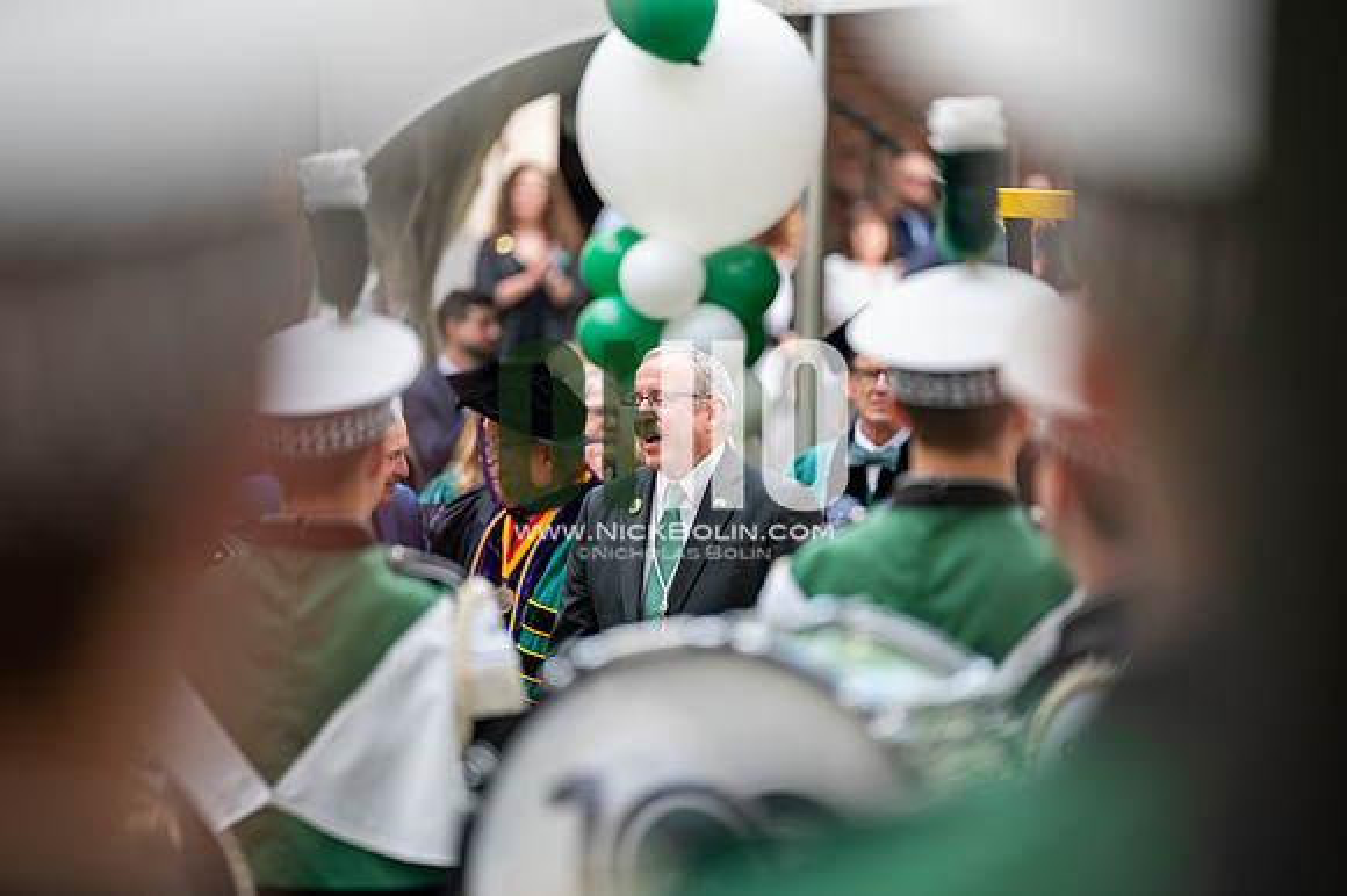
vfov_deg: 6.9
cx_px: 674
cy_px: 448
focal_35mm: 200
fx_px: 7479
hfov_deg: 10.3
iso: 800
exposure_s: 1/1000
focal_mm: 200
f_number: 2.8
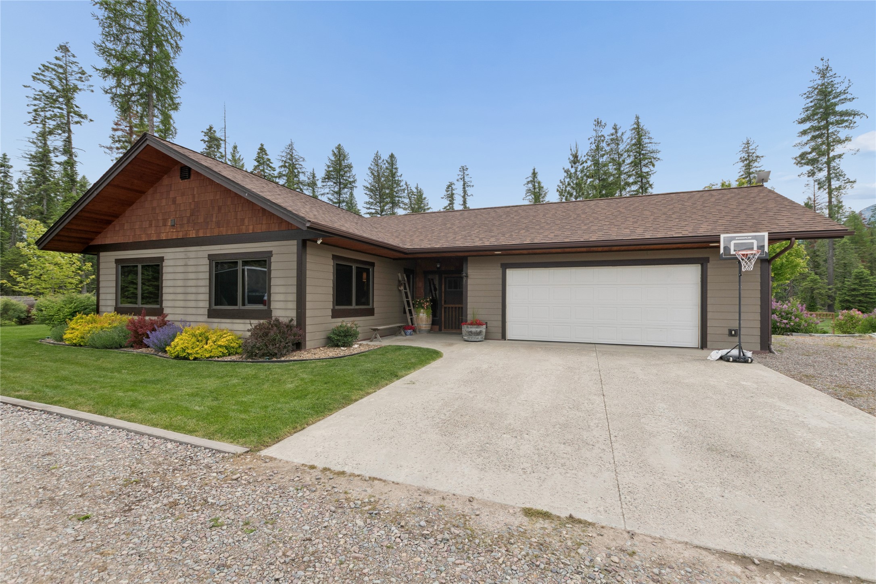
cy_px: 292
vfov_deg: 77.3
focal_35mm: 15
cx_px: 438
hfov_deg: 100.4
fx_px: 365
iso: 100
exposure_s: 1/160
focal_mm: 10
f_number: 6.3
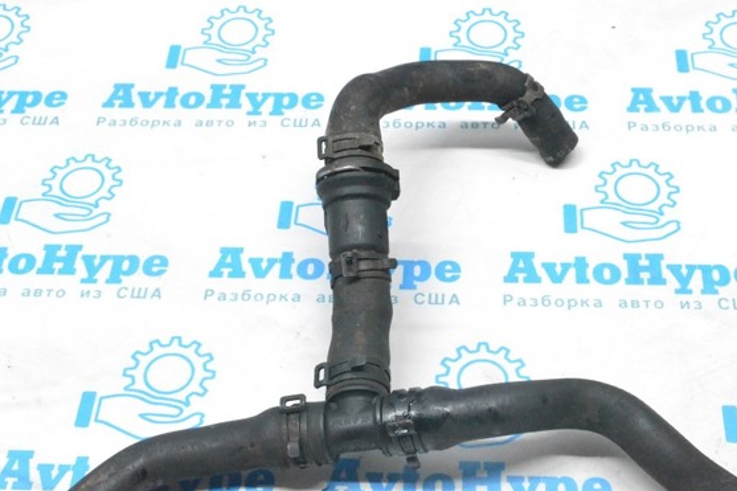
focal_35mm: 62
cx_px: 408
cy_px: 229
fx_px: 1269
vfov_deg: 21.9
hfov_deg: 32.4
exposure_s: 1/160
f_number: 9
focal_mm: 36
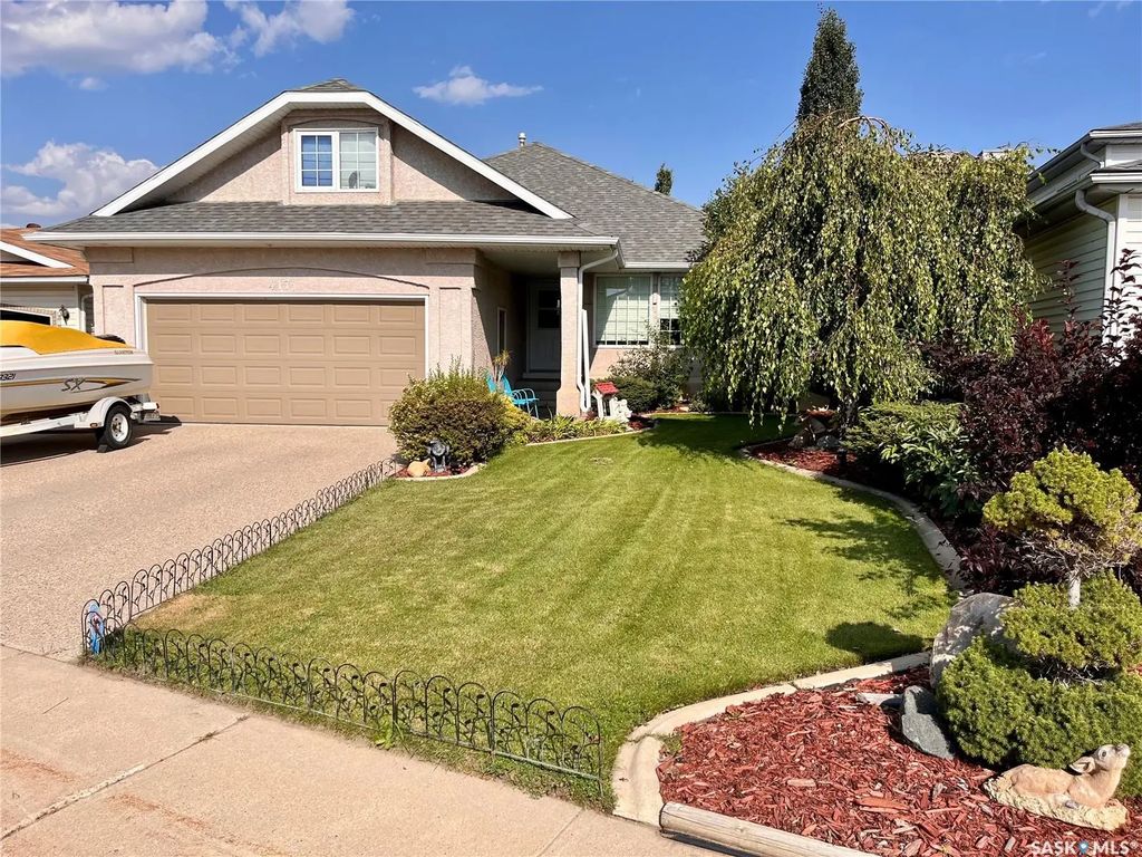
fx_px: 858
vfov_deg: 53.1
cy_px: 428
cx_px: 571
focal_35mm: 26
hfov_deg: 67.3
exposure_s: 1/4016
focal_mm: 5.1
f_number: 1.6
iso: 50
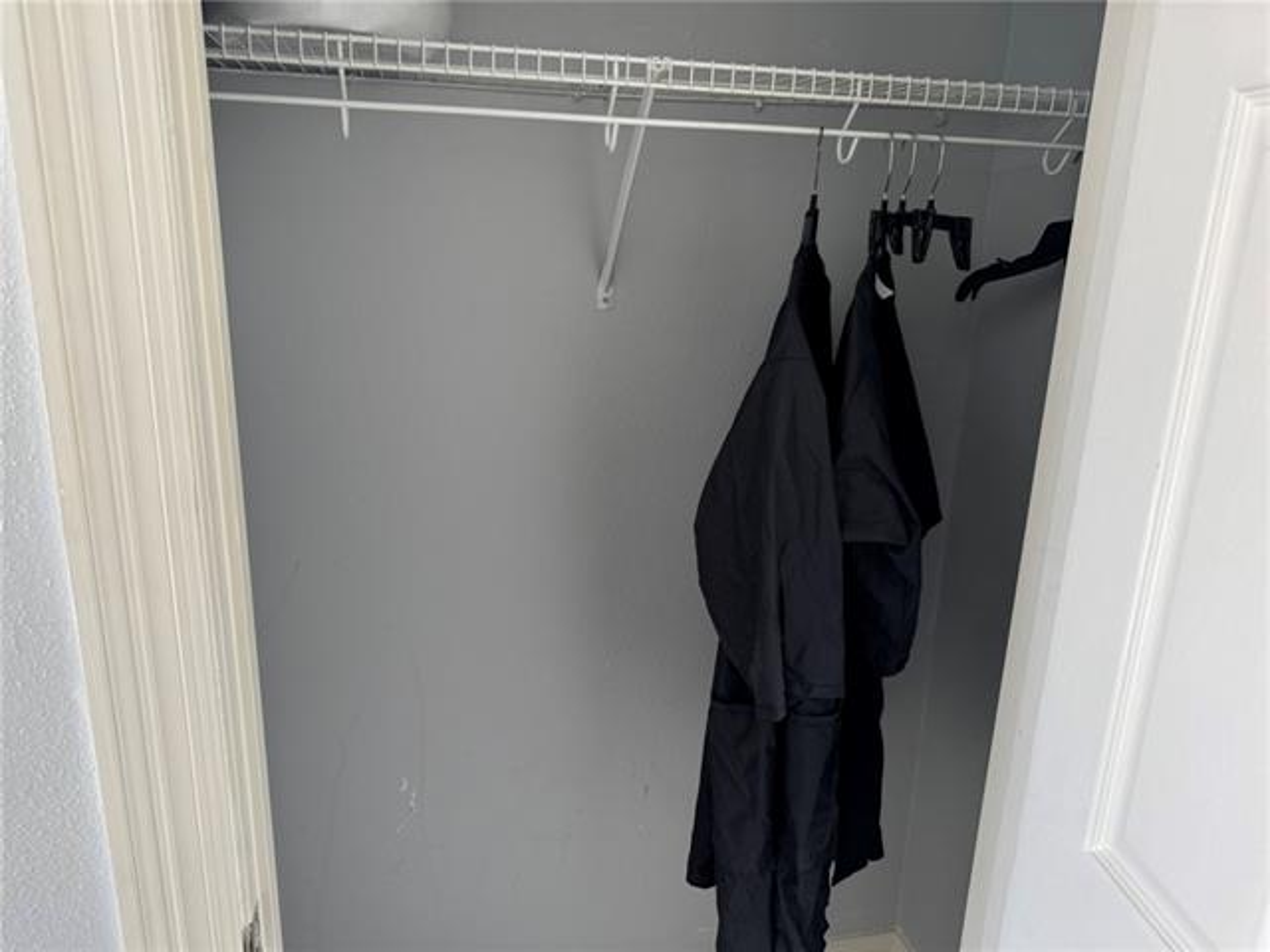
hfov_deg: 71.6
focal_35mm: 24
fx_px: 881
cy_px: 476
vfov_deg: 56.8
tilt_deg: -15.4
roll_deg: -3.2
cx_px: 635
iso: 160
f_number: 1.78
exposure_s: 1/121
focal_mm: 6.76
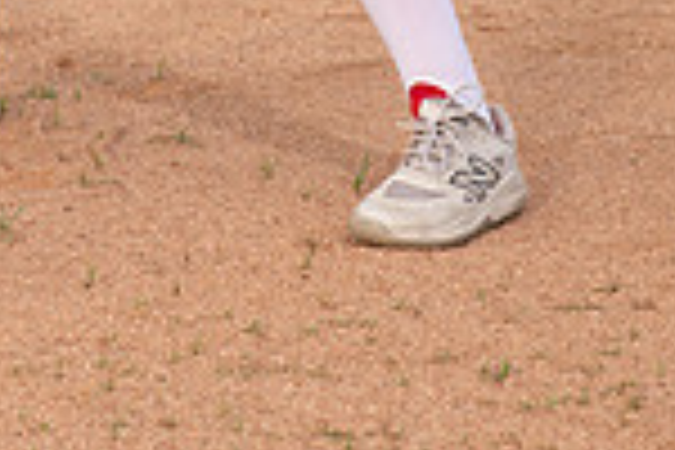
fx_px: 3150
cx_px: 117
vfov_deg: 7.7
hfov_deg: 12.2
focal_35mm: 168
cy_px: -544
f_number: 6.3
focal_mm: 56
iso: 200
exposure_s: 1/320
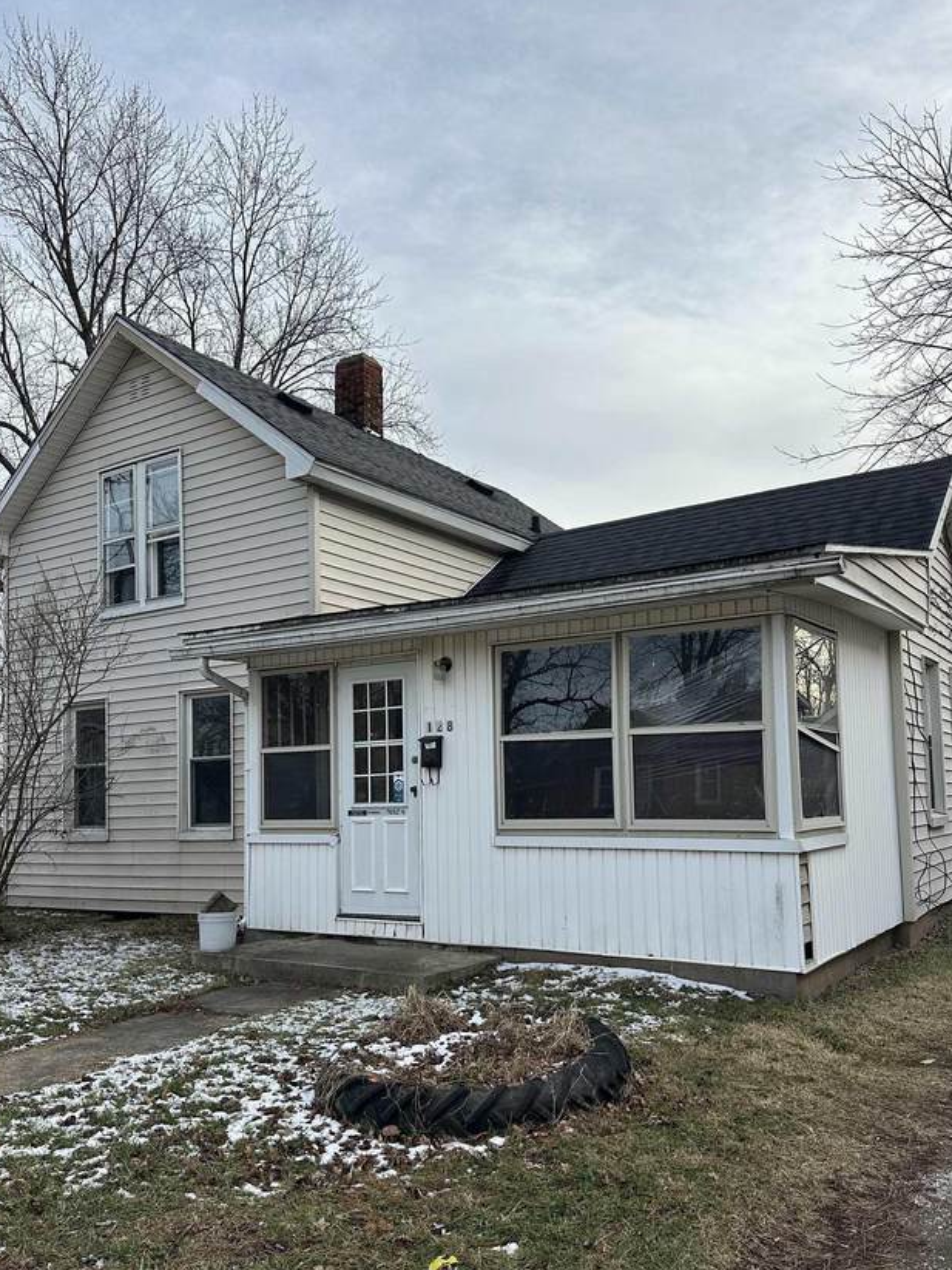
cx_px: 488
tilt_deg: +3.2
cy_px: 728
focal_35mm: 28
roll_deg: +1.2
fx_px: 1027
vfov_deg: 63.1
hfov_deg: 49.7
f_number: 1.78
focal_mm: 6.86
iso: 80
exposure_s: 1/2967
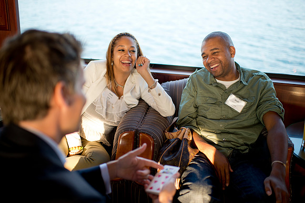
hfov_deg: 54.4
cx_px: 152
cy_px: 102
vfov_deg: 37.9
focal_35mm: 35
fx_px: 297
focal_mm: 35
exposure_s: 1/160
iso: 100
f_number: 1.4
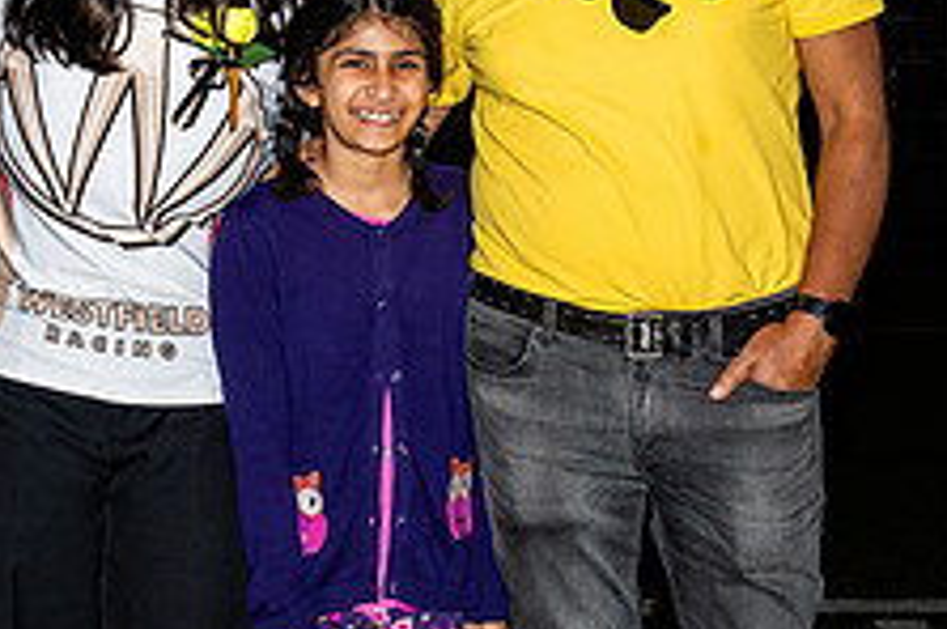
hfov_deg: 12.6
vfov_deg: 8.4
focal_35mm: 163
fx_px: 4282
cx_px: 302
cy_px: 379
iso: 320
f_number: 5
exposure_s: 1/200
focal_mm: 34
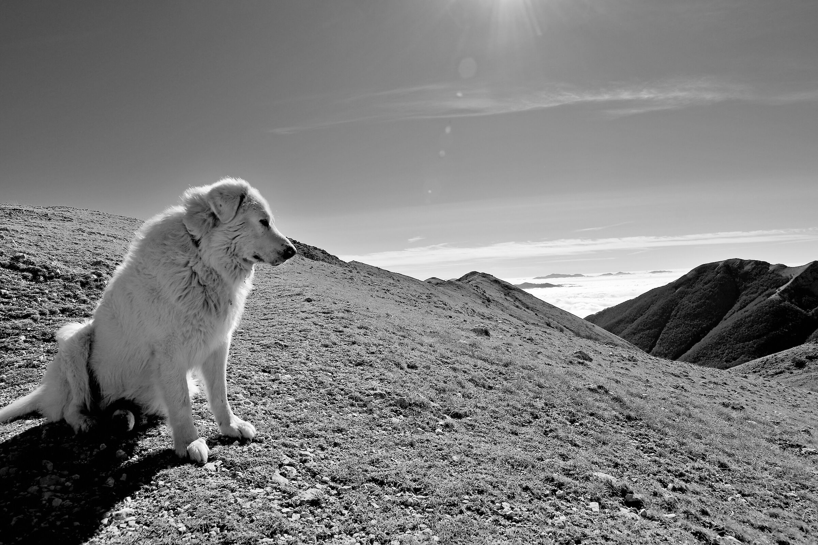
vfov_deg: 59.5
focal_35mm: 21
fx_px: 477
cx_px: 409
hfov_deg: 81.2
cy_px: 272
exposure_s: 1/640
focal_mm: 14
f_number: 8
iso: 200
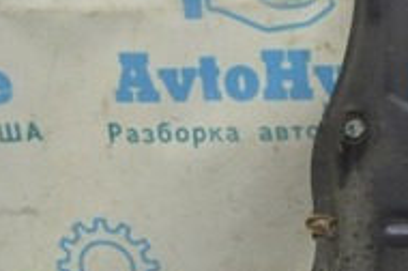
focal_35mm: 121
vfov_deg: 11.3
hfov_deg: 15.5
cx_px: 631
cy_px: 141
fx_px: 1369
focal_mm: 24
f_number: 5.6
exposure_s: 1/20
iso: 400
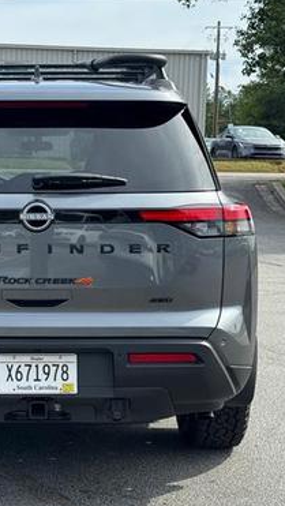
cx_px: 31
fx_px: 953
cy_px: 252
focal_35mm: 71
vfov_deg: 29.7
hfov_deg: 16.8
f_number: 1.78
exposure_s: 1/1770
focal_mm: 6.76
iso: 64
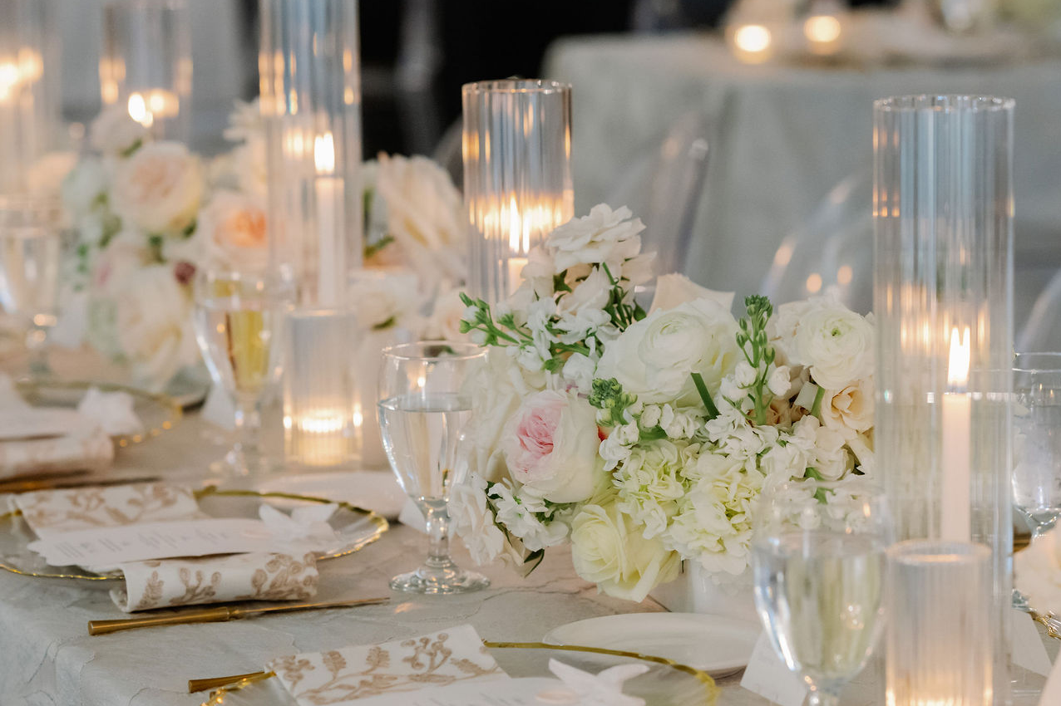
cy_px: 403
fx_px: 4272
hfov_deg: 14.2
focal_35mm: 145
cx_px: 512
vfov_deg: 9.5
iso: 1600
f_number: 2.8
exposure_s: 1/125
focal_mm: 85
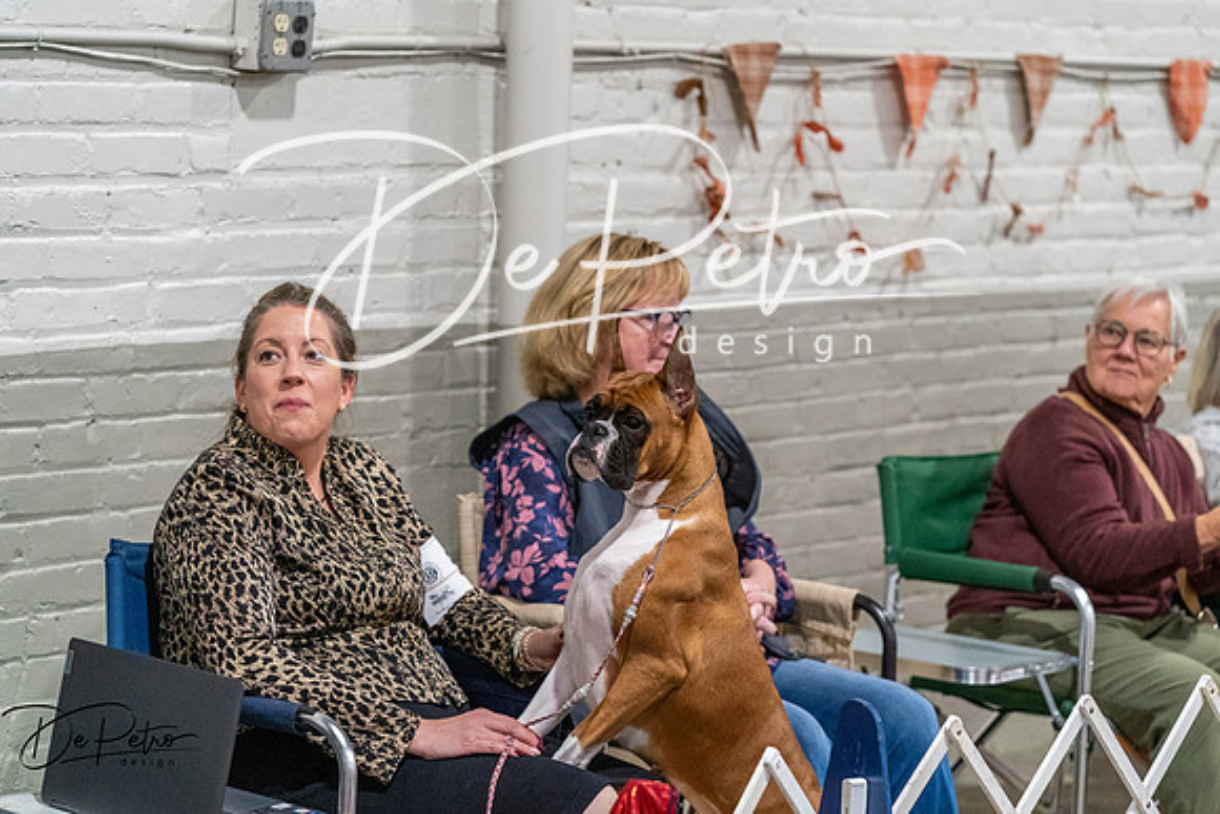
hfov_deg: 18.1
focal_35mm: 113
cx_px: 610
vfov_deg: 12.1
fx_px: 3830
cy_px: 407
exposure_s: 1/250
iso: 6400
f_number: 3.5
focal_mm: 113
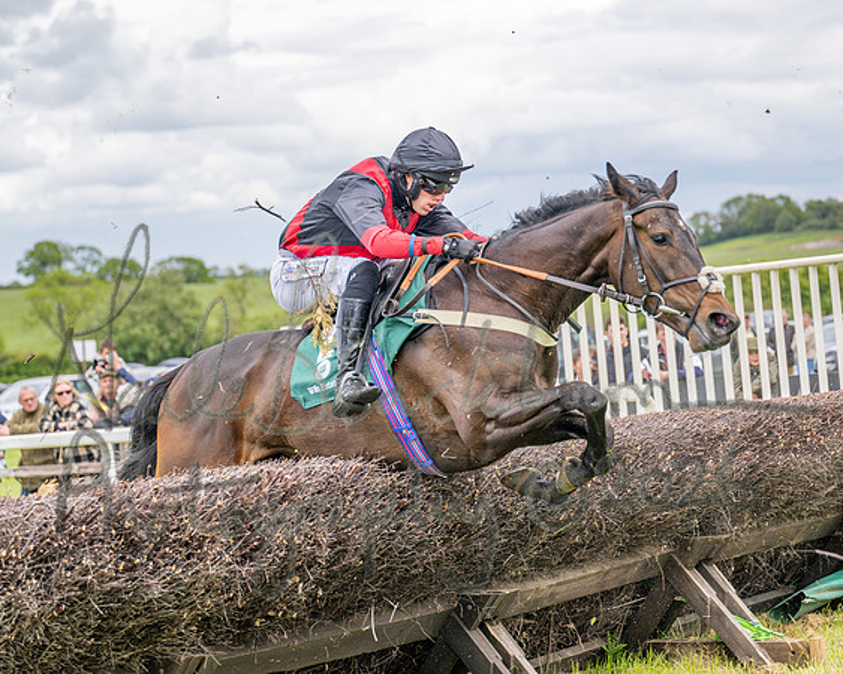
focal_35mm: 93
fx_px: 2316
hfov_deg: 20.6
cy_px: 297
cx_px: 380
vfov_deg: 16.5
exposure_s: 1/1600
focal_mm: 70
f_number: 2.8
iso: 200
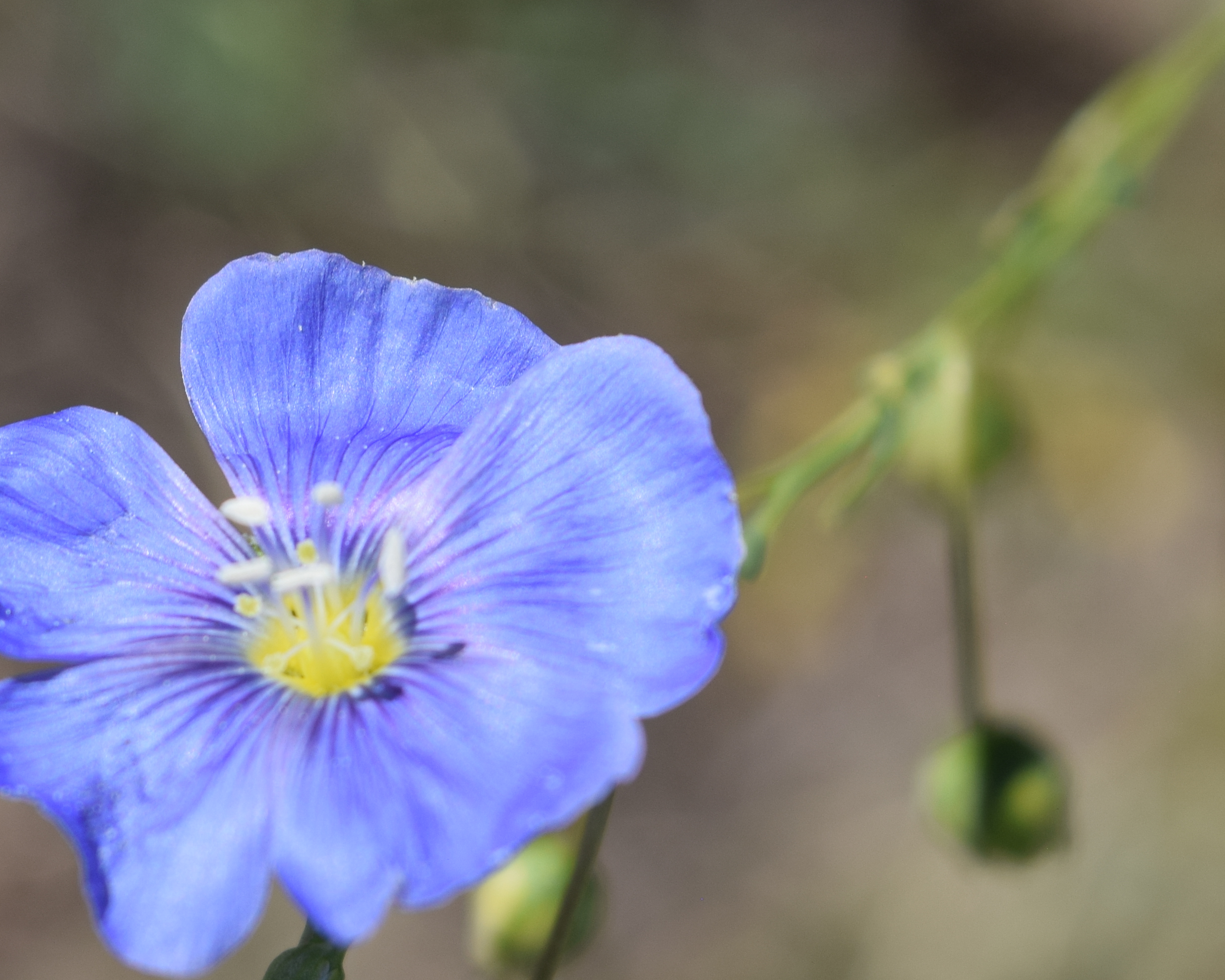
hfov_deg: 10.1
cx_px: 173
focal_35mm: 191
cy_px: 453
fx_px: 6931
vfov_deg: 8.1
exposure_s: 1/640
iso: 200
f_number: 8
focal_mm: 55
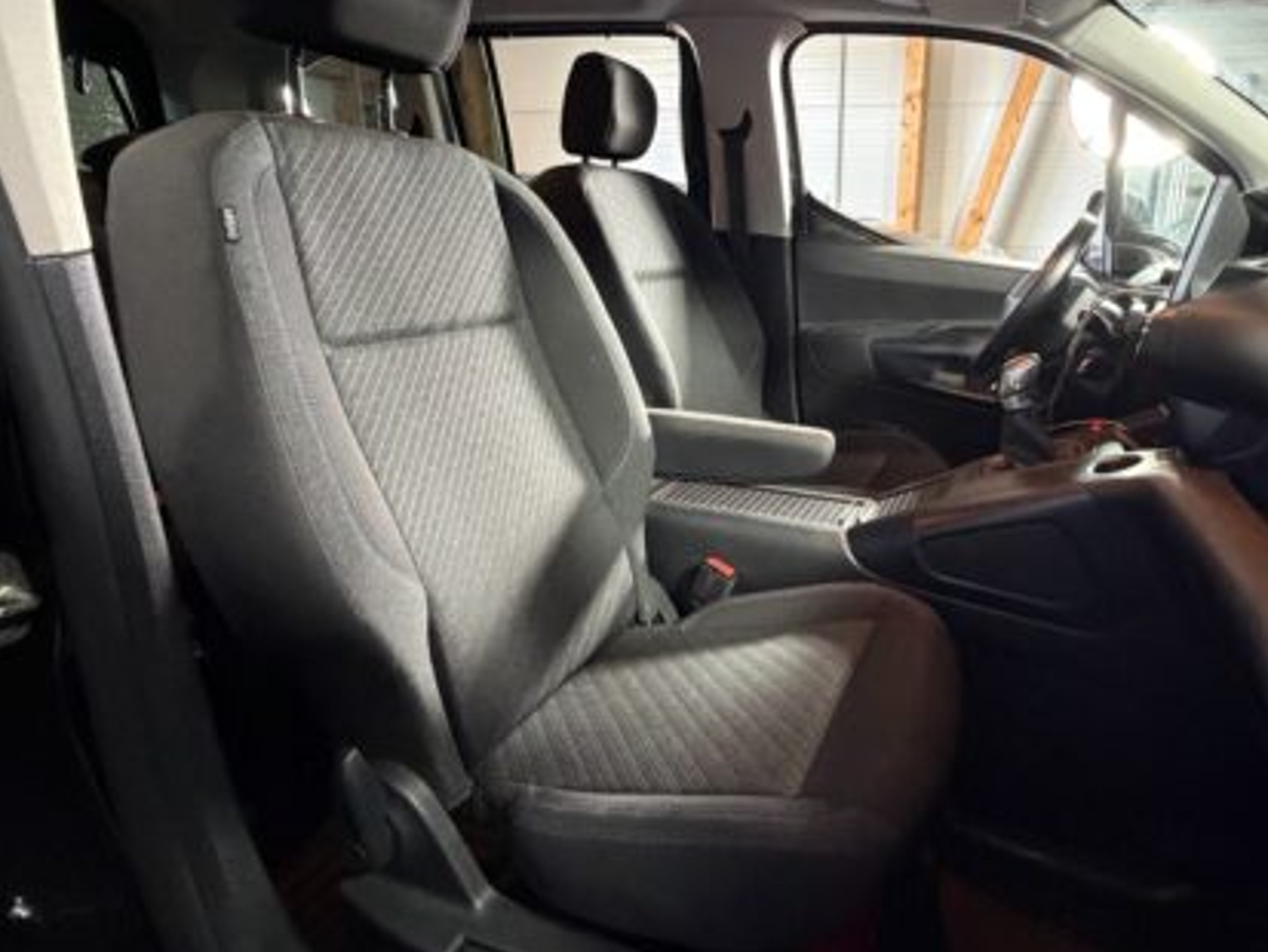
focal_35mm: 21
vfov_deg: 63.4
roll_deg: -1.6
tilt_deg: -16.0
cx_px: 801
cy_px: 444
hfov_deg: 77.4
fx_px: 769
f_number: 2.2
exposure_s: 1/33
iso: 1250
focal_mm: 2.22
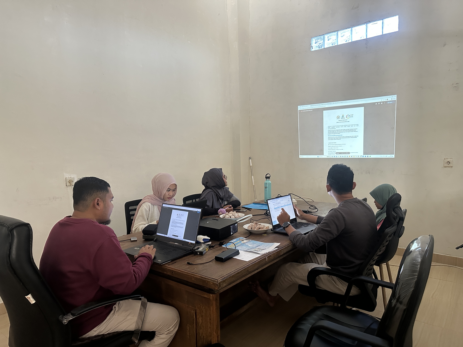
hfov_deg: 71.6
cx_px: 232
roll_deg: +1.5
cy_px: 174
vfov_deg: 56.8
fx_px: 321
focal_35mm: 24
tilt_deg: -4.8
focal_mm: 6.86
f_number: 1.78
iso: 500
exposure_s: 1/60
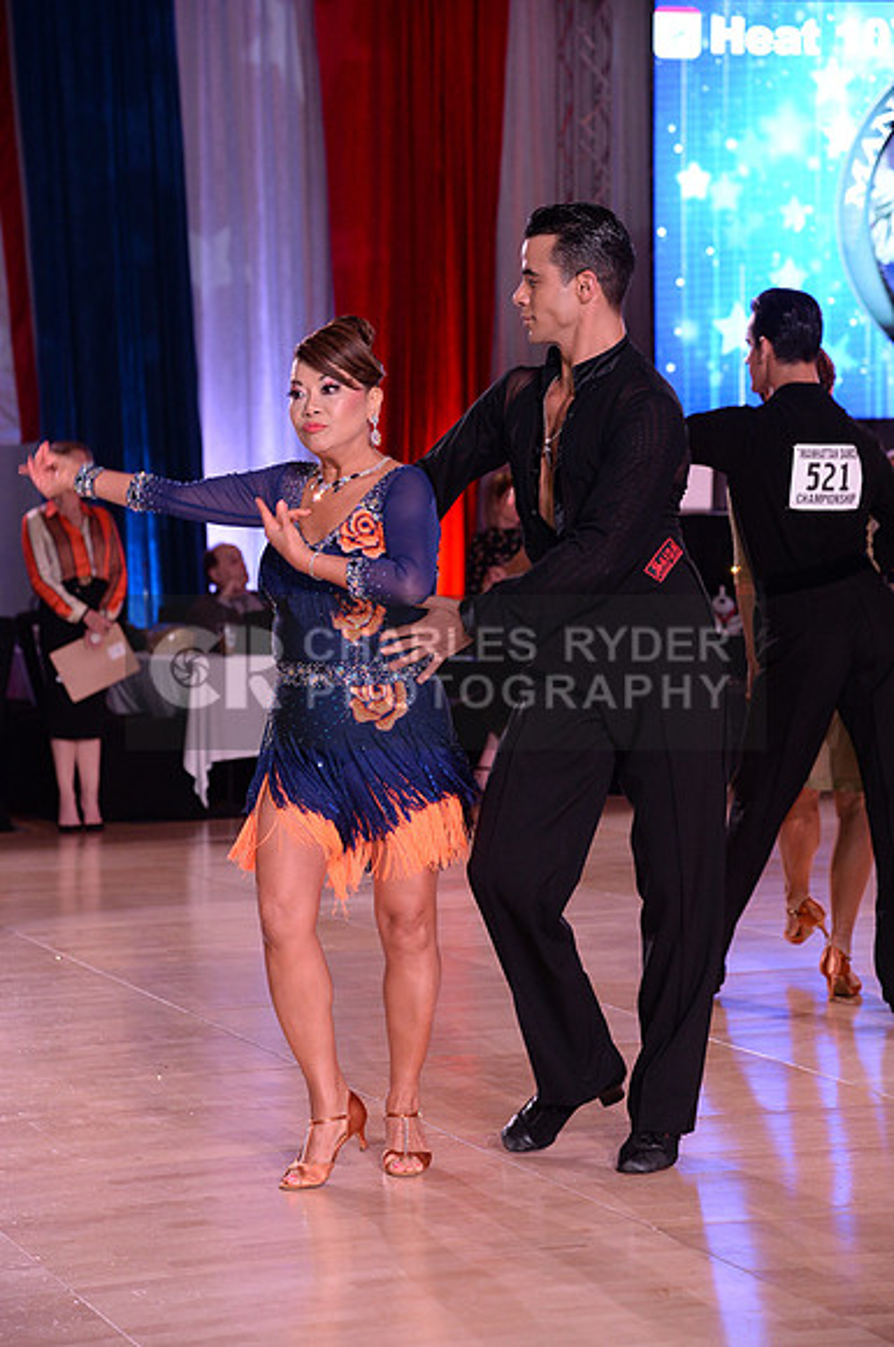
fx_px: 3437
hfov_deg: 14.8
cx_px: 447
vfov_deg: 22.2
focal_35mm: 92
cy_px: 674
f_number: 5
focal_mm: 92
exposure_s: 1/250
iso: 2000
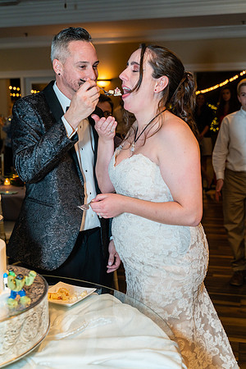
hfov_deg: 29.2
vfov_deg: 42.7
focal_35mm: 46
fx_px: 471
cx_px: 123
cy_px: 184
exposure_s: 1/60
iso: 800
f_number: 4.5
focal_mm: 46
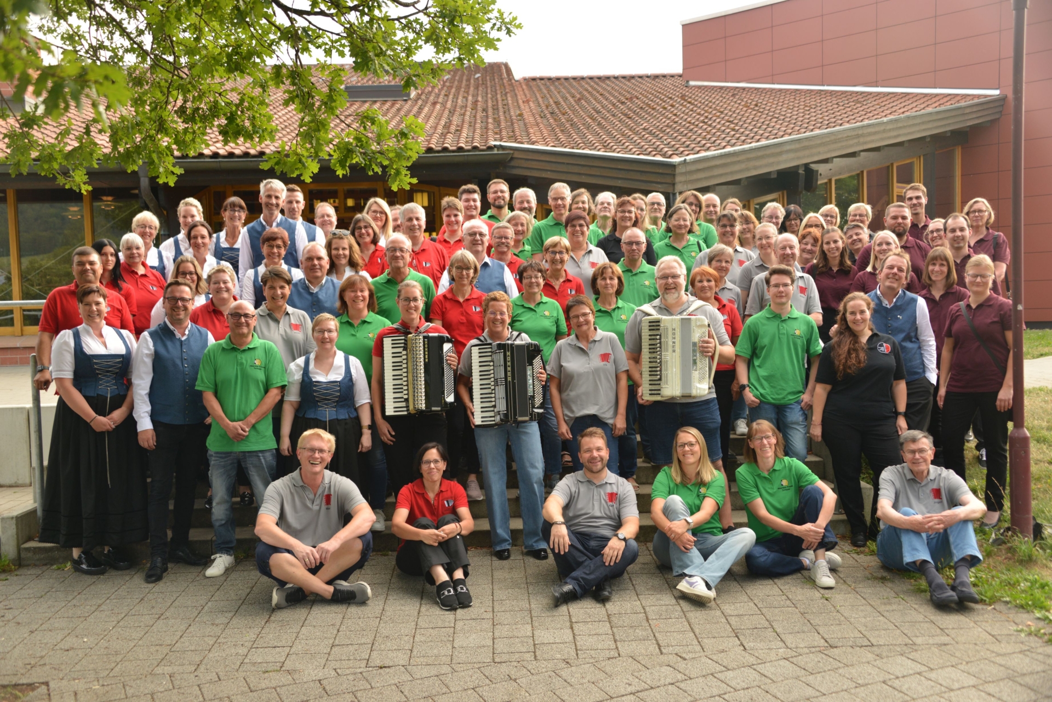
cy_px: 351
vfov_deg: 35.1
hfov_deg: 50.7
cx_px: 526
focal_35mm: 38
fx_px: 1111
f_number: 4
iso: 400
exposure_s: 1/320
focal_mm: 38
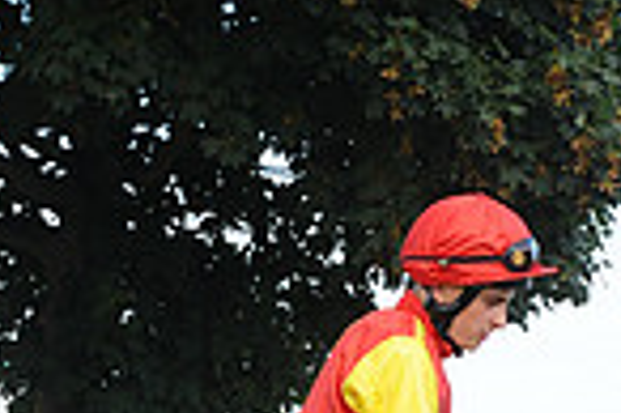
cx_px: 425
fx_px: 3429
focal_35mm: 199
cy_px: 805
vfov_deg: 6.7
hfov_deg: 10.3
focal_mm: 50
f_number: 5.6
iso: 400
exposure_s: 1/640
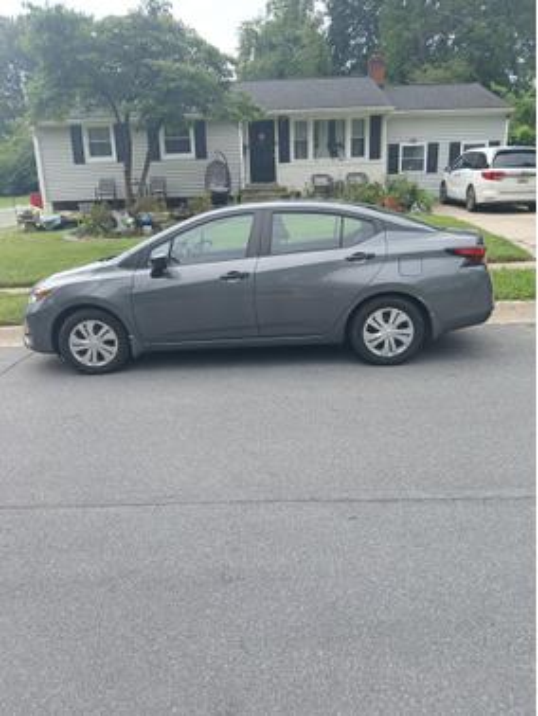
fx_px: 538
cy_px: 358
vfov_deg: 67.3
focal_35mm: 26
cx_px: 269
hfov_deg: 53.1
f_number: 1.8
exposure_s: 1/256
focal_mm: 3.98
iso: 20
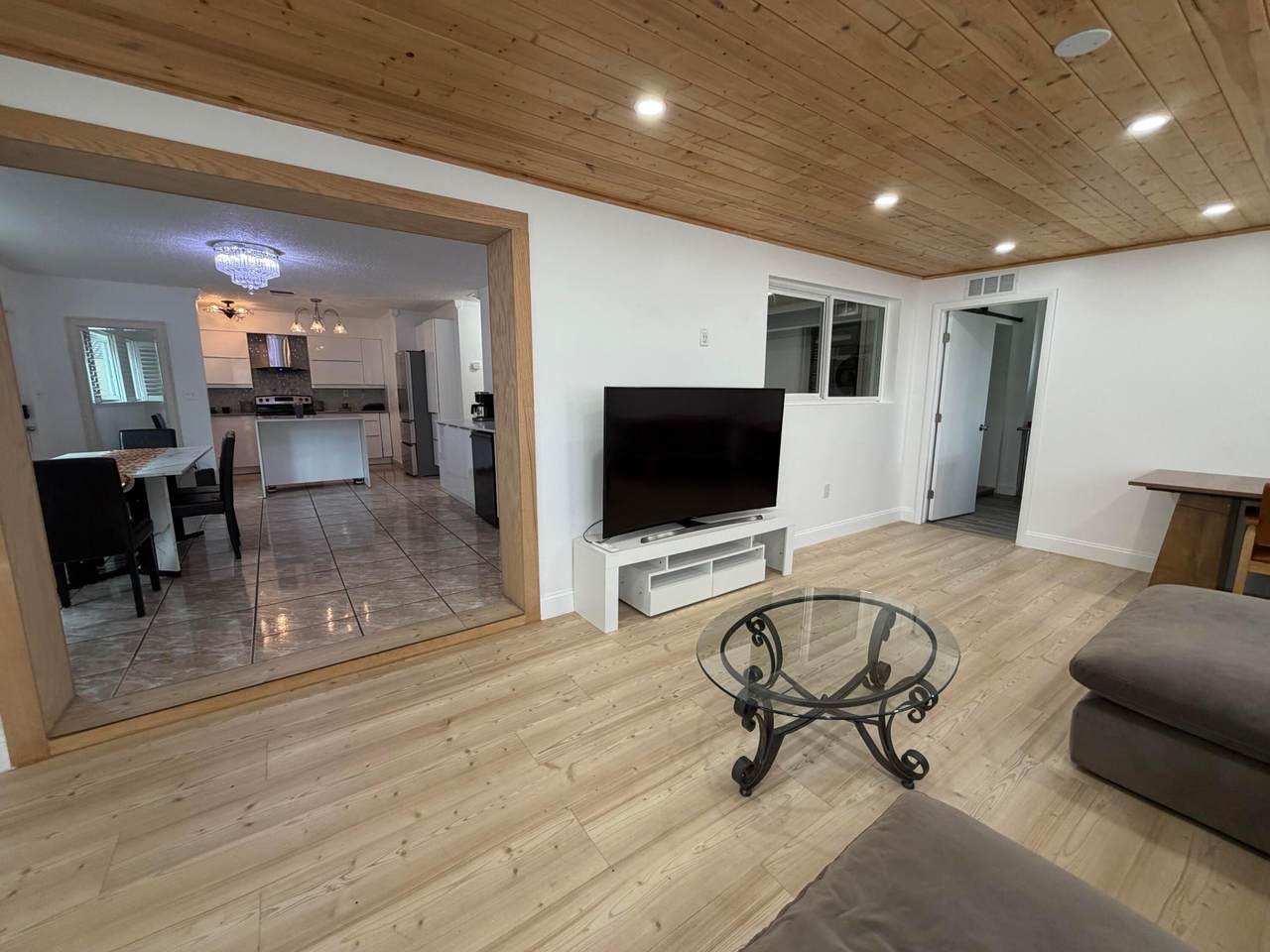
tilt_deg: -7.5
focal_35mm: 14
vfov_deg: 85.7
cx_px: 635
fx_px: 514
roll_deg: +1.4
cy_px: 476
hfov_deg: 102.1
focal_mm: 2.22
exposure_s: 1/120
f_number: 2.2
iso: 250
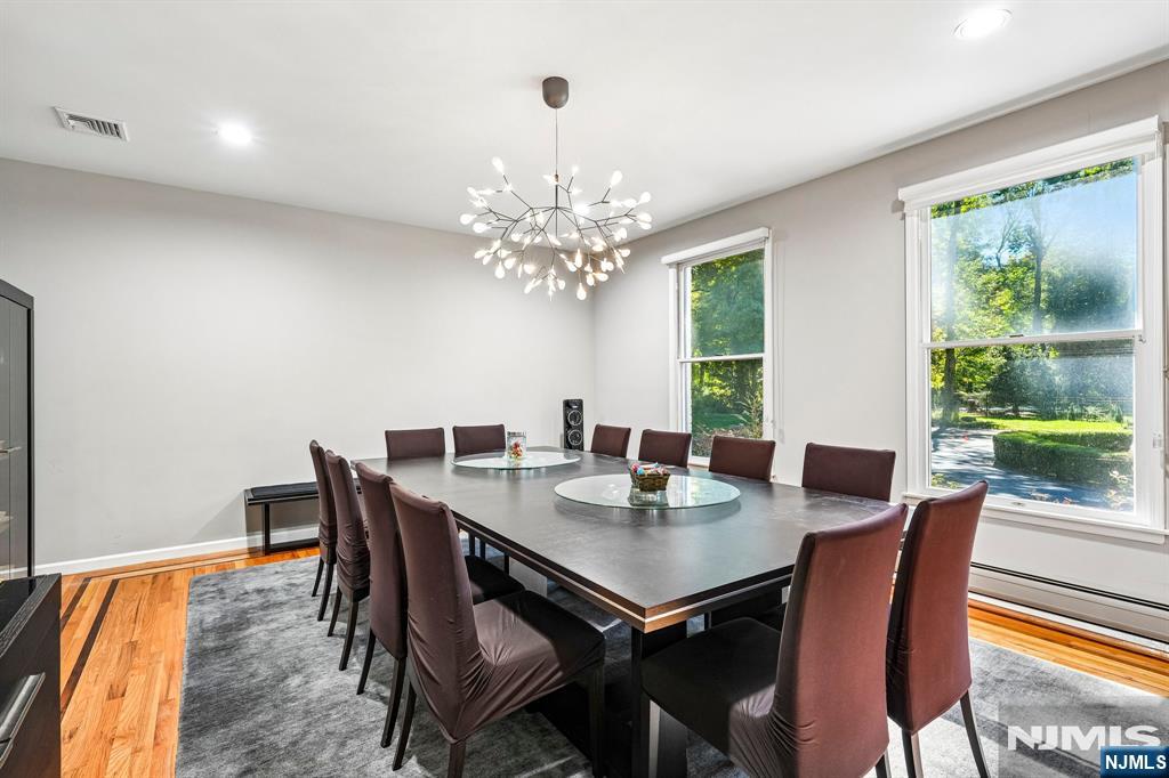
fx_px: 552
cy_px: 389
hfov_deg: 93.3
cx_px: 584
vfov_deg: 70.4
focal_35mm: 17
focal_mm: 17
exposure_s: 1/6
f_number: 8
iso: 400
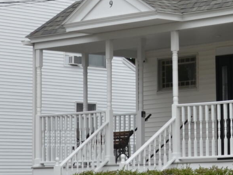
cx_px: 217
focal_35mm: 162
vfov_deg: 9.1
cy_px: -5
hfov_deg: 12.1
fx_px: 1091
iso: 100
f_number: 6.3
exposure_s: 1/160
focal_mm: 22
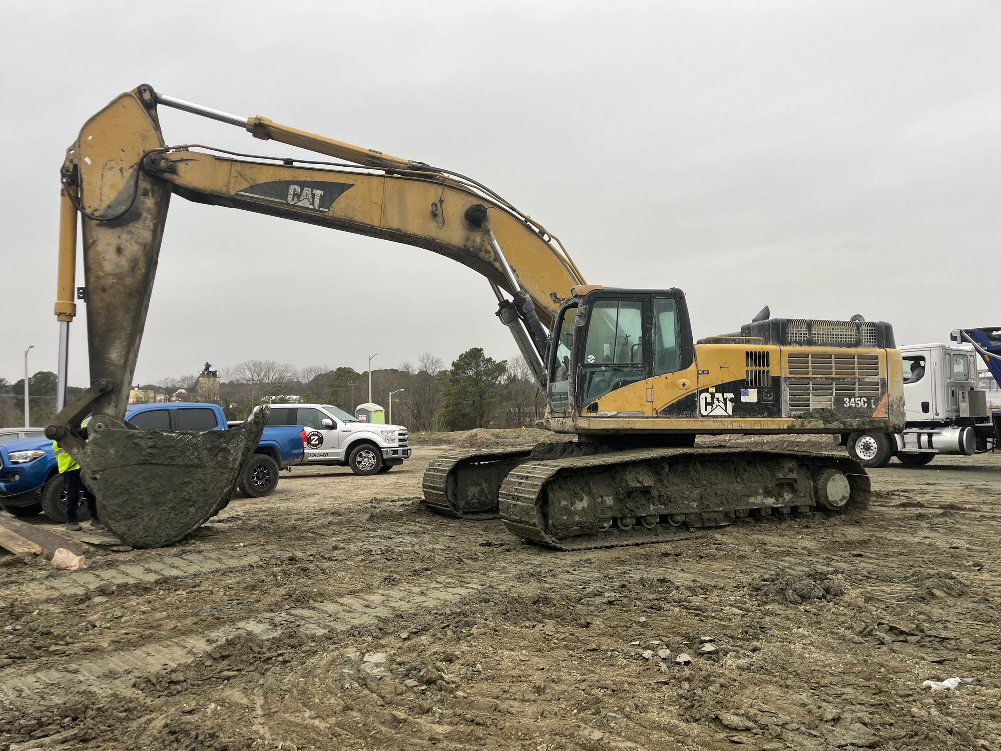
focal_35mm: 26
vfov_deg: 53.1
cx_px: 500
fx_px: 752
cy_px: 376
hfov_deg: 67.3
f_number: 1.6
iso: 50
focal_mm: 5.1
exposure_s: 1/394
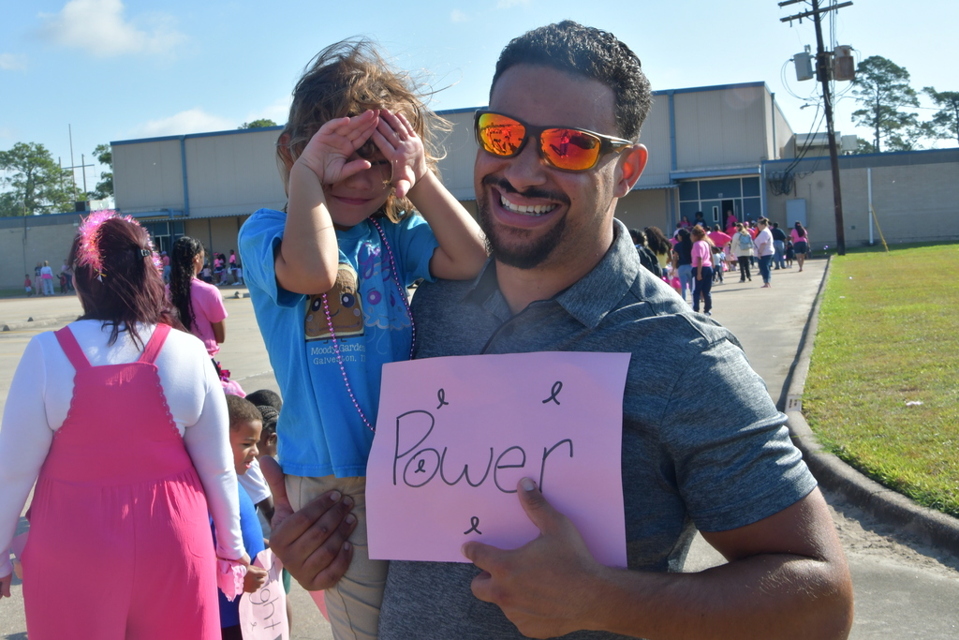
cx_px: 480
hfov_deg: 46.4
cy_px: 320
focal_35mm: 42
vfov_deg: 31.9
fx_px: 1119
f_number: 14
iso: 320
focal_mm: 28
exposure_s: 1/250
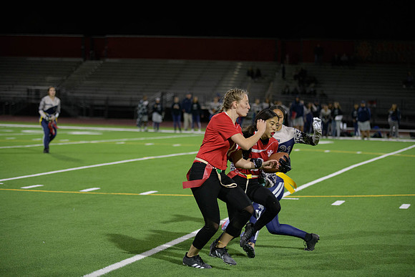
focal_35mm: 98
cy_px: 138
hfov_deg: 20.8
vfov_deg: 14.0
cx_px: 208
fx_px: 1130
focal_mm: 98
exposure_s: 1/640
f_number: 2.8
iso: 2500
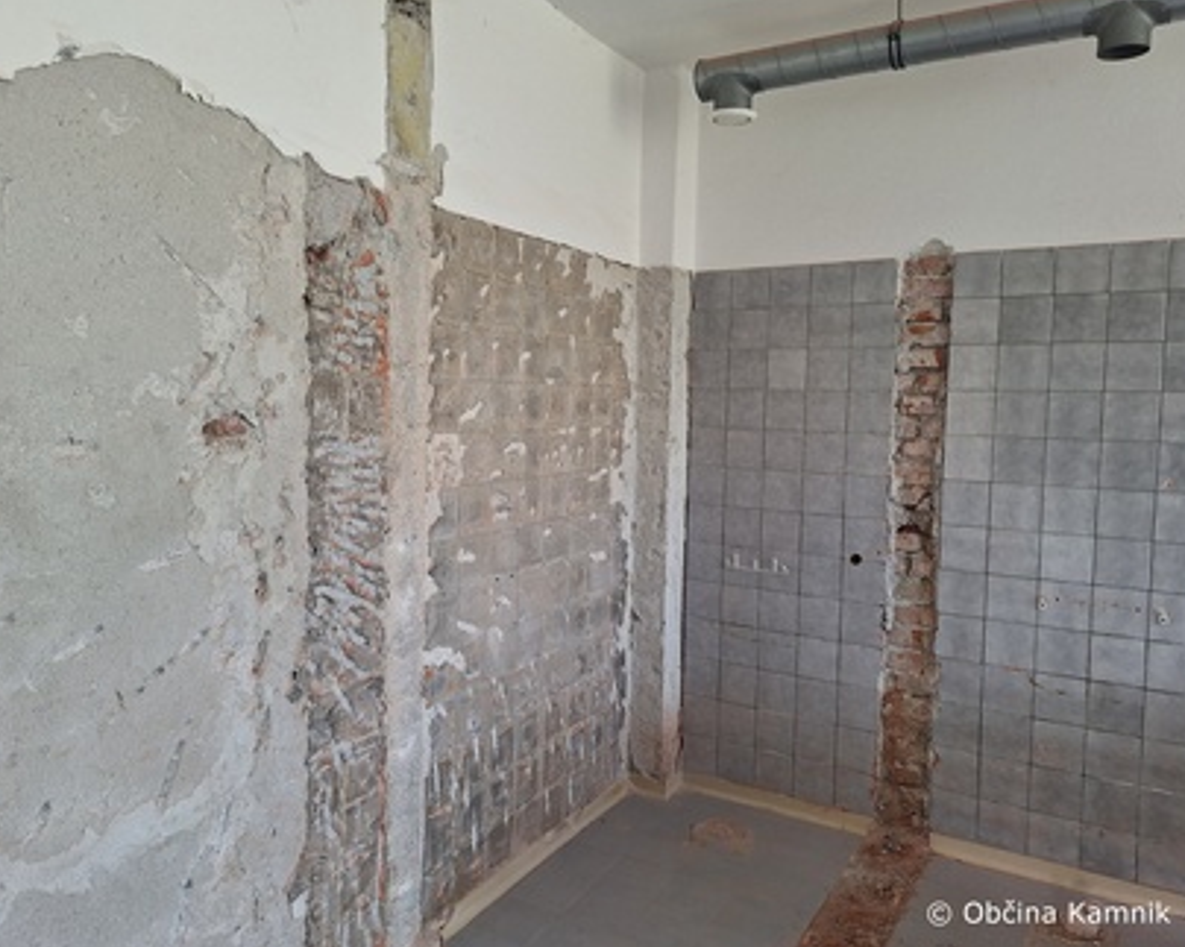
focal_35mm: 25
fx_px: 877
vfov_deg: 56.8
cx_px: 569
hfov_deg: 68.1
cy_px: 457
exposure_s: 1/50
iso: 80
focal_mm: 5.54
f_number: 1.8
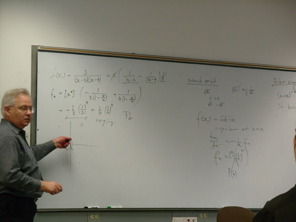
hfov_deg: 18.6
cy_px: 112
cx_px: 148
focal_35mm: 106
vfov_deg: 14.0
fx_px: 906
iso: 200
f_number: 3.6
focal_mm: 23.3
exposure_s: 1/45
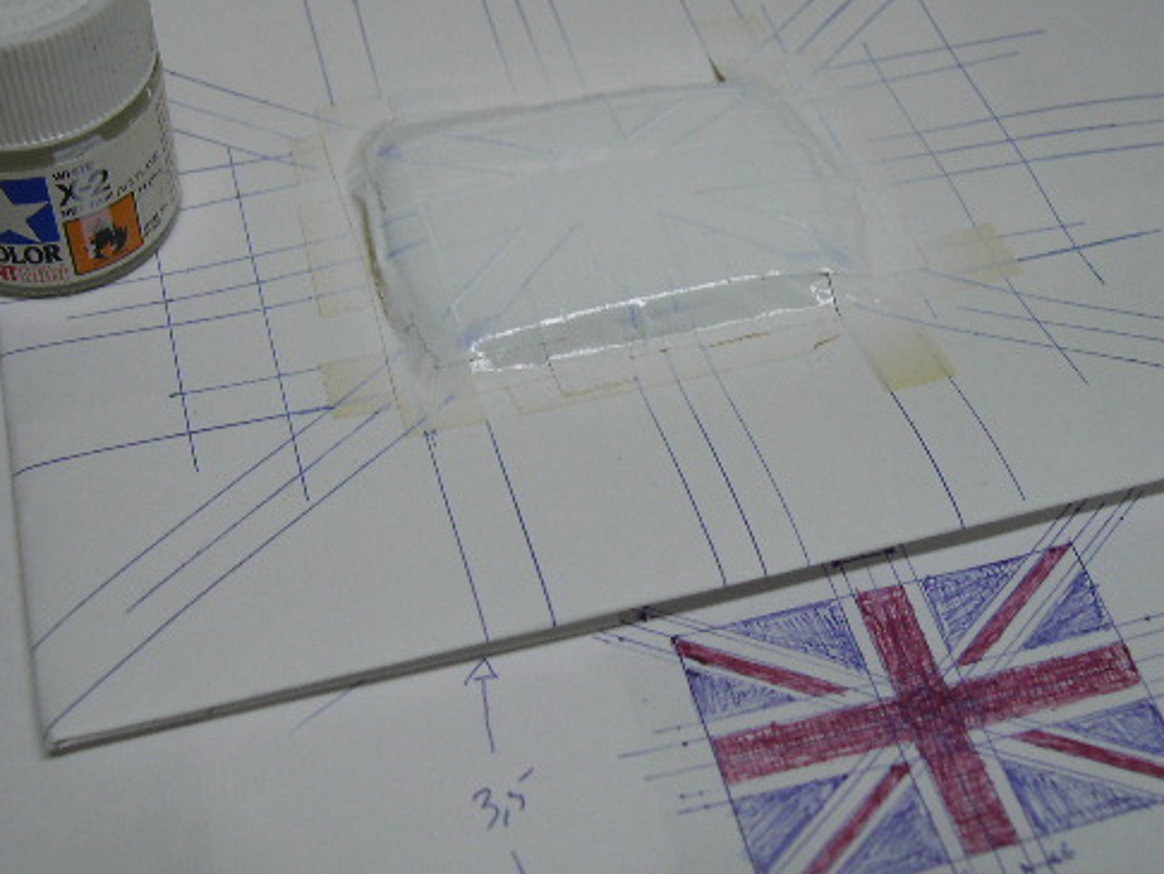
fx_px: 1682
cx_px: 541
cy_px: 433
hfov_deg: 38.2
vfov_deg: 29.1
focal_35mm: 50
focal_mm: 8
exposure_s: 1/25.2
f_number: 2.8
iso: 100
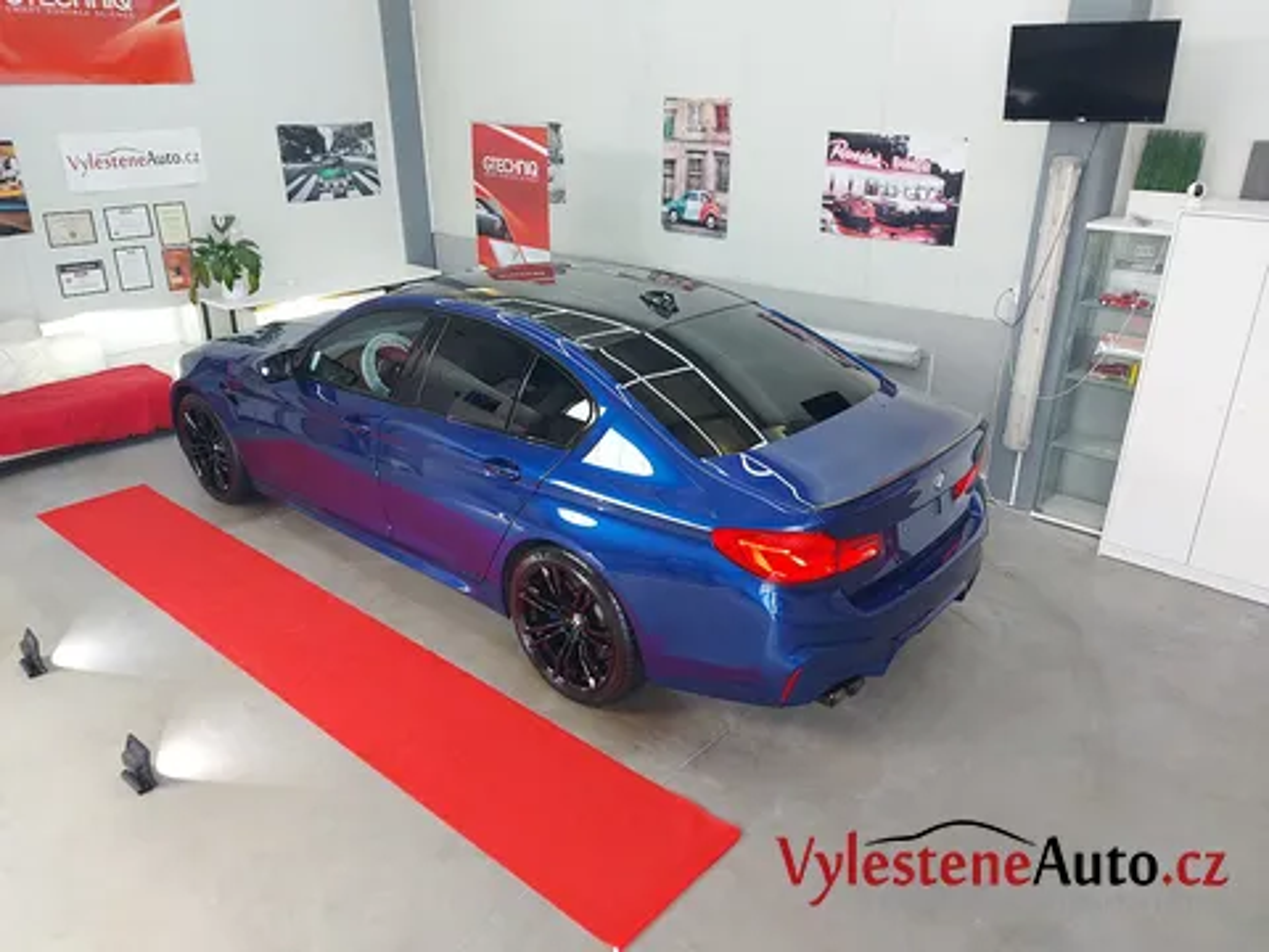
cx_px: 634
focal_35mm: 24
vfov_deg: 56.8
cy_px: 476
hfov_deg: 71.6
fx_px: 880
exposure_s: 1/50
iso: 64
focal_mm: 5.23
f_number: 1.8
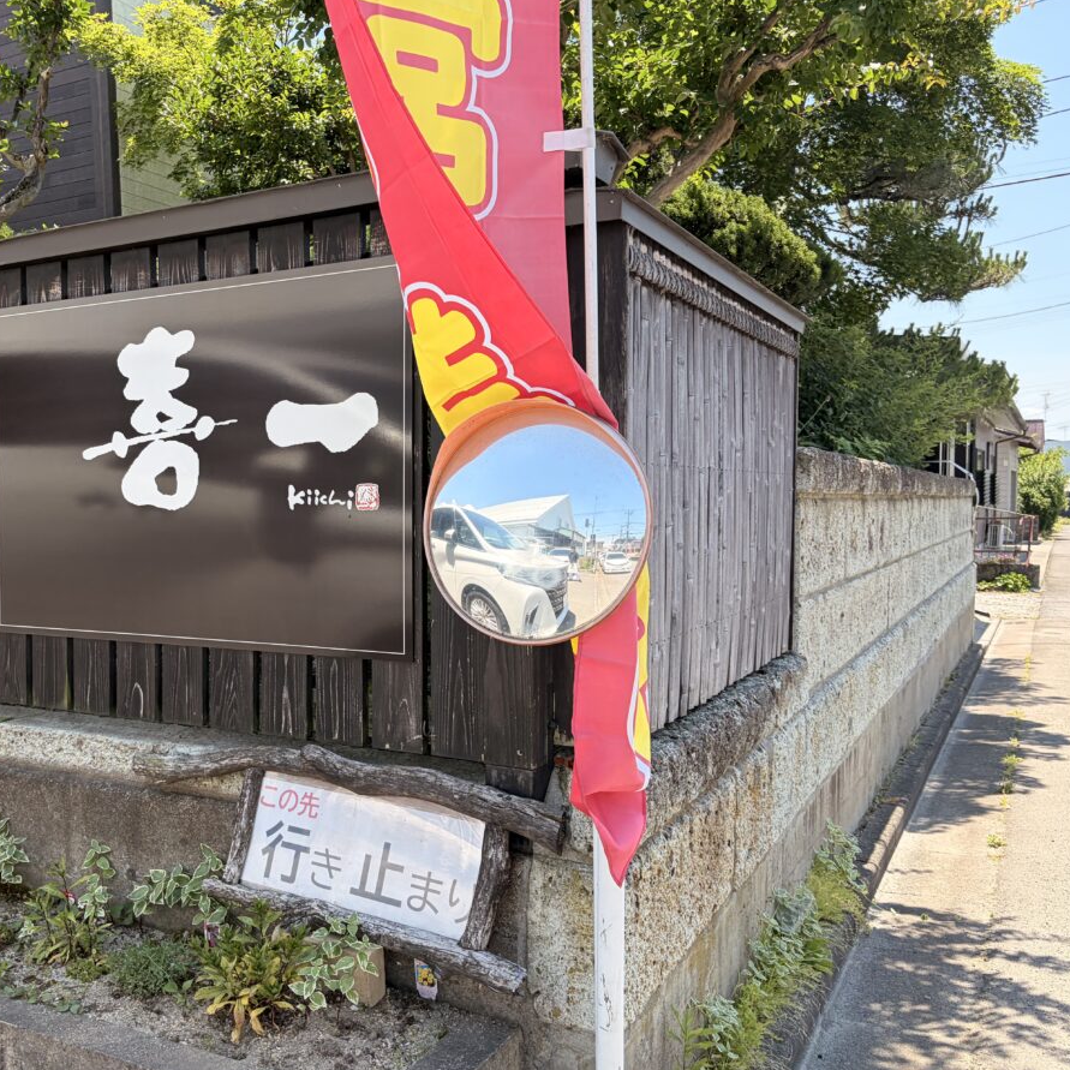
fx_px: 1154
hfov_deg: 48.7
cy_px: 543
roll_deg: -1.8
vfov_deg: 49.7
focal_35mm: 33
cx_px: 334
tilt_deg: -3.8
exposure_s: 1/1135
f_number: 1.6
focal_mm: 5.96
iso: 64
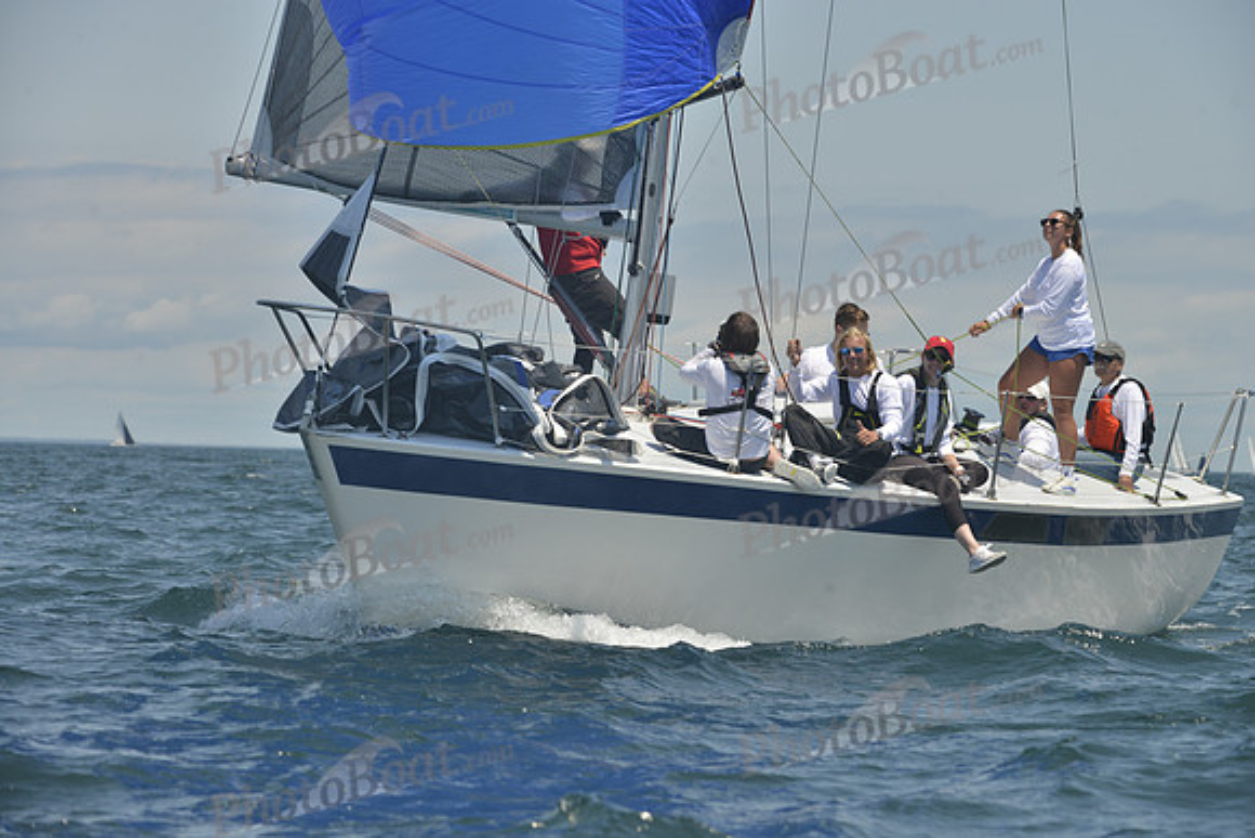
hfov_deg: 10.3
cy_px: 419
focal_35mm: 200
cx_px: 628
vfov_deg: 6.9
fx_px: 6974
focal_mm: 200
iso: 280
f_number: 10
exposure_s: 1/800
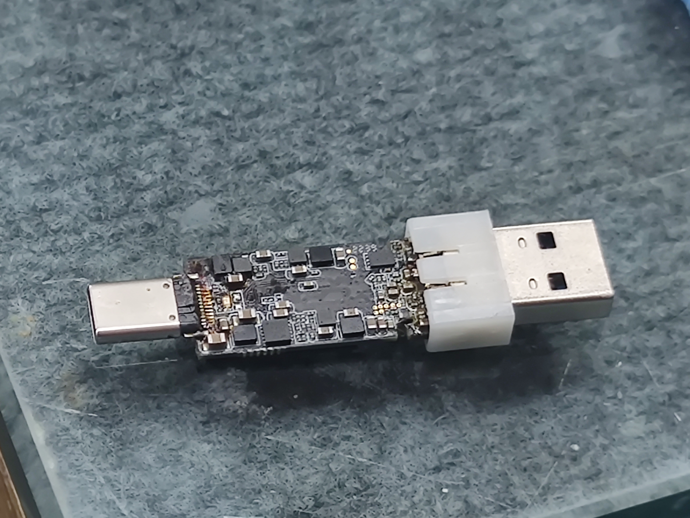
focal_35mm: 123
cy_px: 259
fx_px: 2452
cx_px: 345
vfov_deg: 12.0
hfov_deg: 16.0
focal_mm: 6.78
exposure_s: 1/100
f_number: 1.85
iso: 285
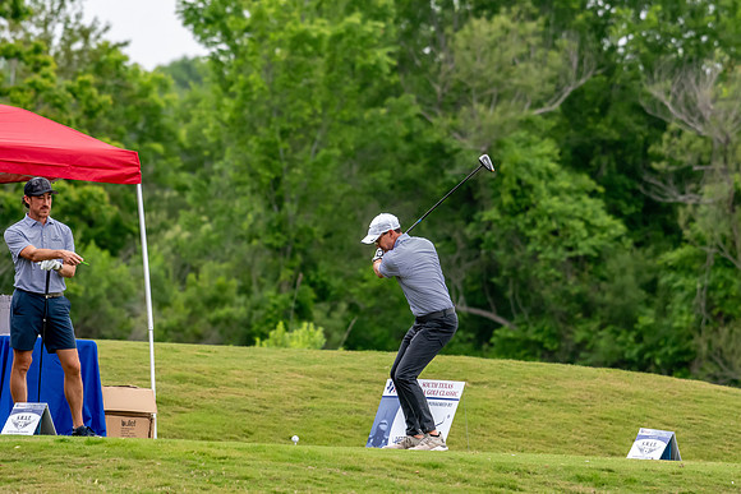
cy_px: 247
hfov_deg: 4.7
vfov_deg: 3.2
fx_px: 8955
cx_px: 370
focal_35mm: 435
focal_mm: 290
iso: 1800
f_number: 5.6
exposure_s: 1/2000
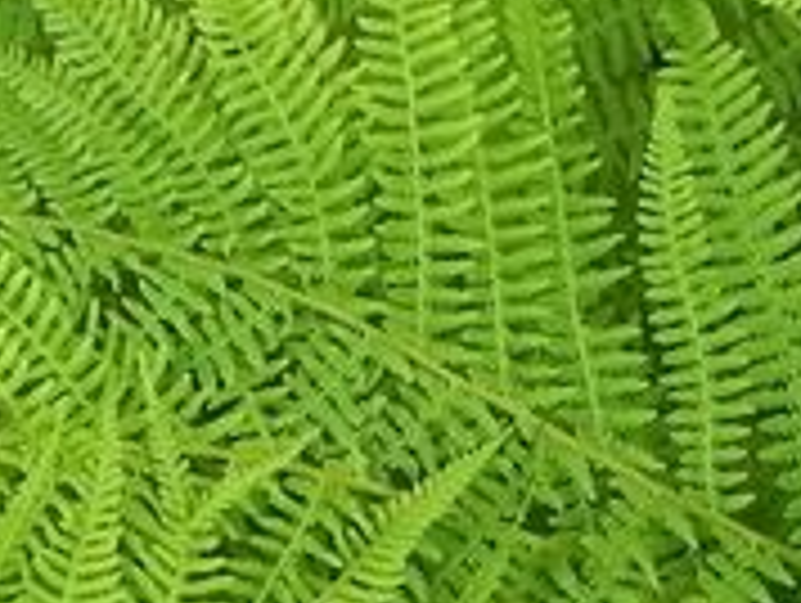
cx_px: 232
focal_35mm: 347
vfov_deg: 4.3
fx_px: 8040
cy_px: 828
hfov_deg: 5.7
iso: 160
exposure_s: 1/160
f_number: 4
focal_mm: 10.3
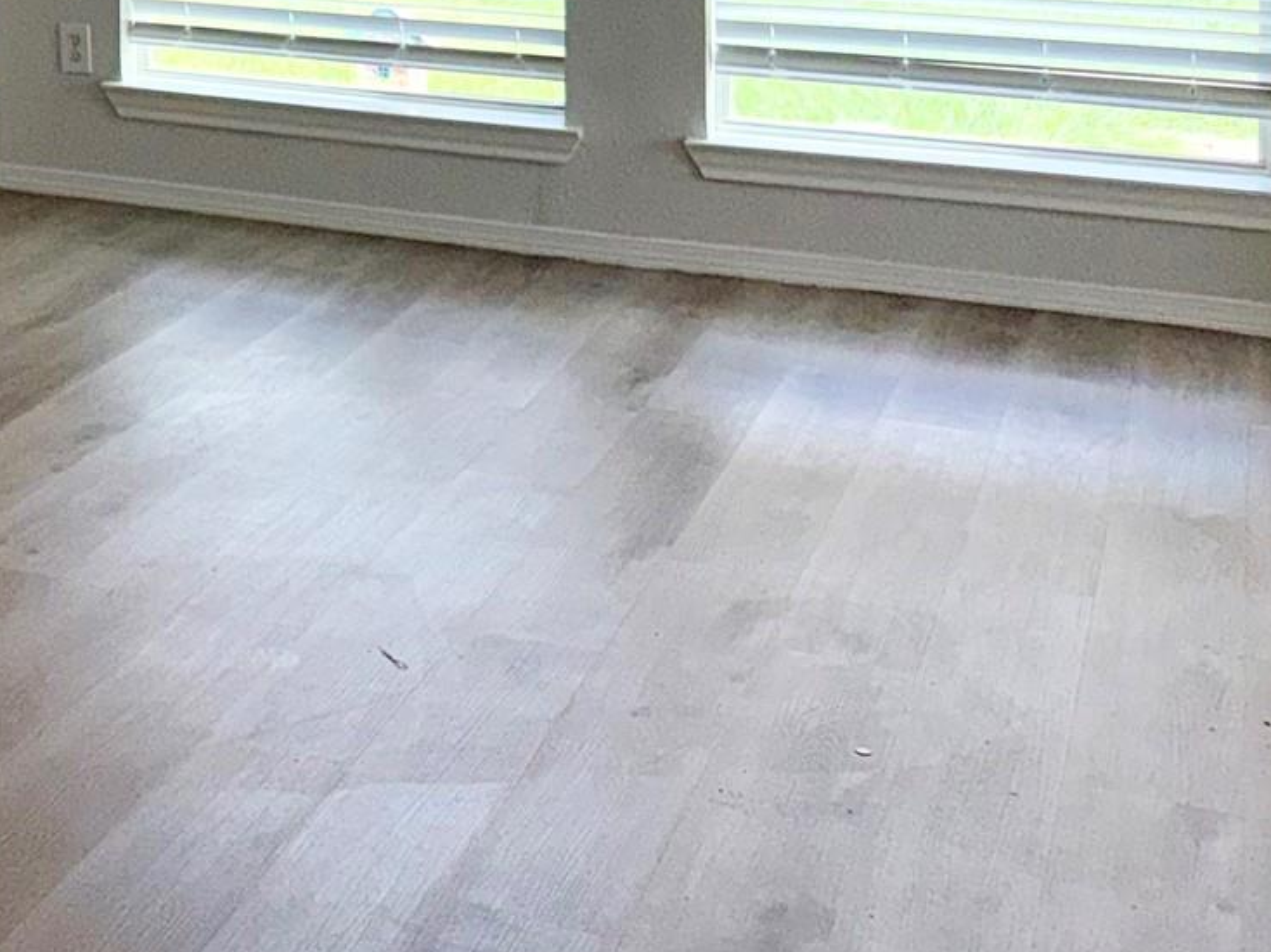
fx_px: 2459
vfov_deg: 20.0
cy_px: -303
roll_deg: +0.7
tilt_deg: -1.6
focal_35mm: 67
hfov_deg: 25.1
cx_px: -376
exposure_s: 1/1508
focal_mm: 6.76
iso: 50
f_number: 1.78
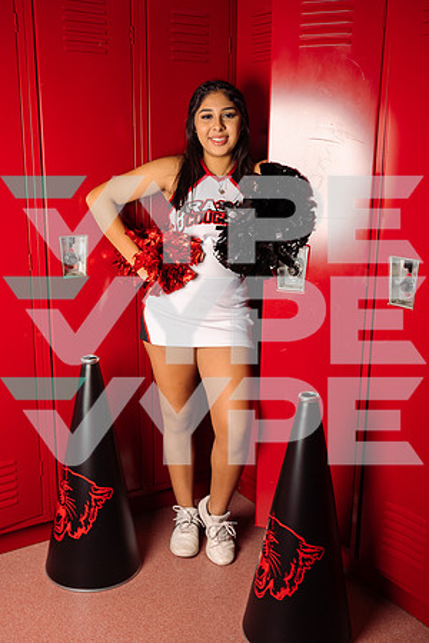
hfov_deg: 31.9
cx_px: 214
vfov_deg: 46.4
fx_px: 751
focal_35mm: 42
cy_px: 322
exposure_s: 1/250
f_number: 5
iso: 200
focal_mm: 42
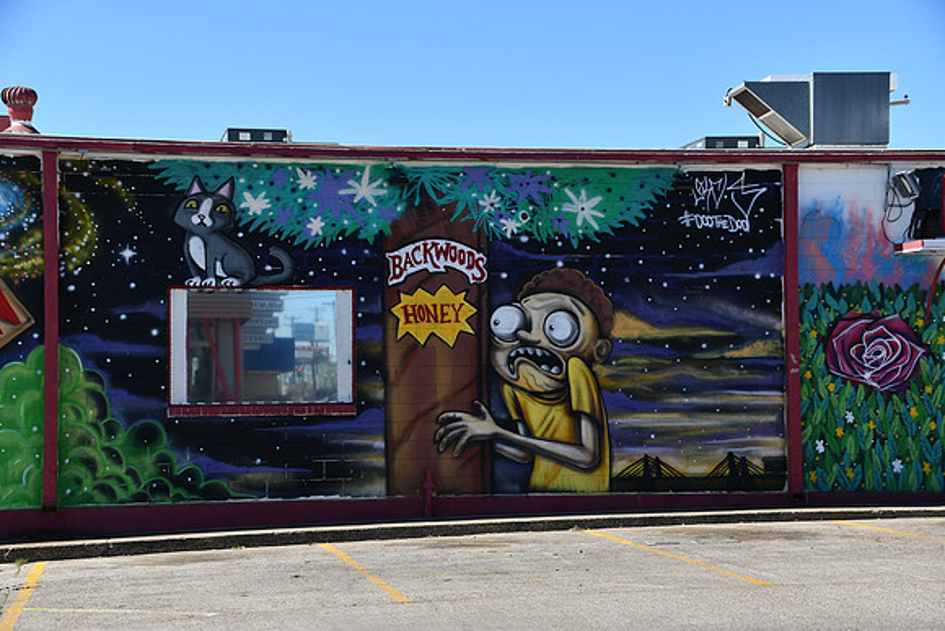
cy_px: 316
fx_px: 1969
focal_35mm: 75
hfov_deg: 27.0
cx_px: 472
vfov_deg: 18.2
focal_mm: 50
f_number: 8
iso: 100
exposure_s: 1/250
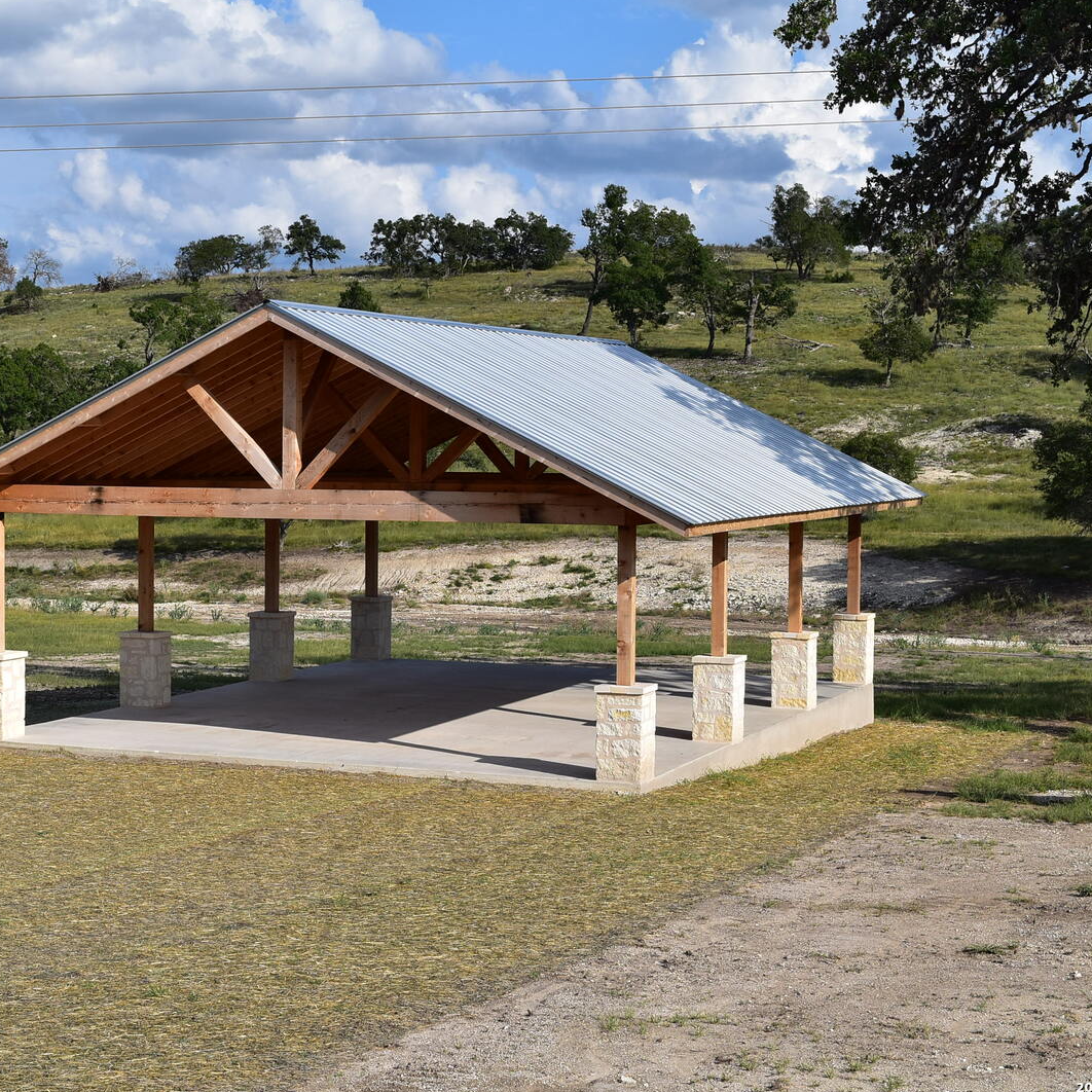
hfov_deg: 25.9
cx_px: 354
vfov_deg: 26.1
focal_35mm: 66
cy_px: 541
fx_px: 2356
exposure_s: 1/400
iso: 250
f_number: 11
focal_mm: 34
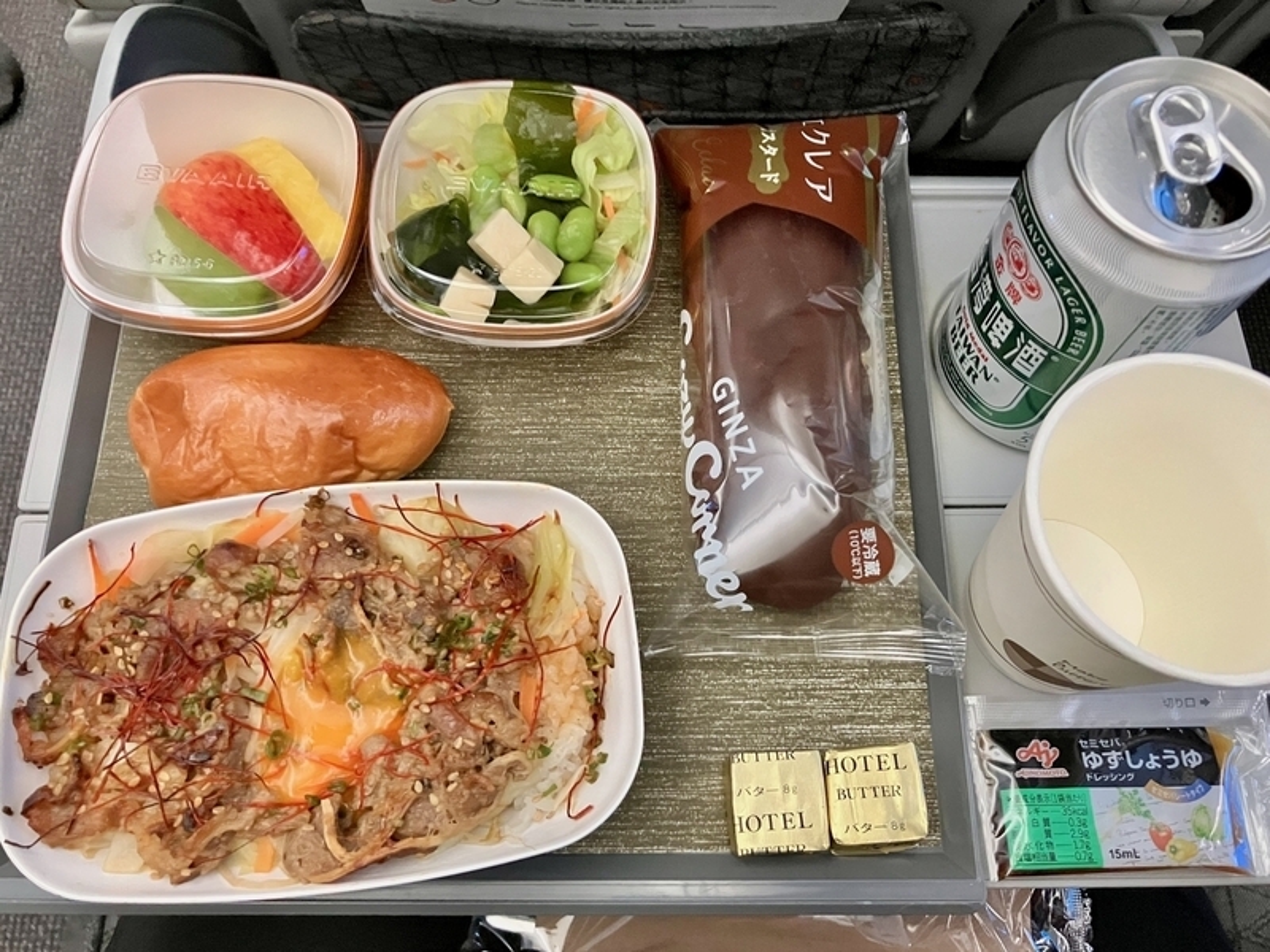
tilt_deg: -66.6
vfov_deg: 49.7
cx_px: 635
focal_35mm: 28
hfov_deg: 63.4
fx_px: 1027
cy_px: 476
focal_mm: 3.99
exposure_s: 1/28
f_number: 1.8
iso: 500
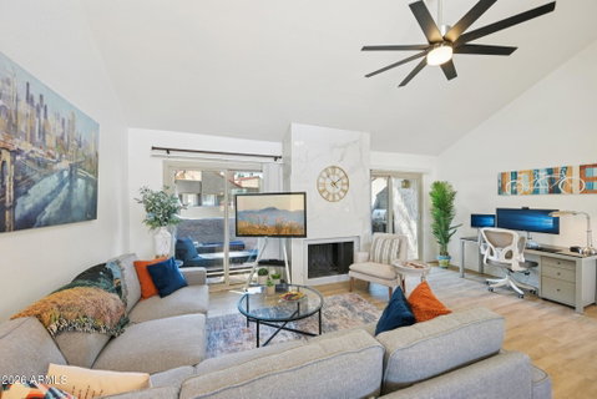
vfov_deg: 81.3
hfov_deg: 104.2
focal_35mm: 14
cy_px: 200
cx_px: 298
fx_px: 232
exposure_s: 1/30
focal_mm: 14
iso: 500
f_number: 8
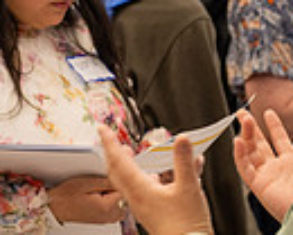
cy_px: 28
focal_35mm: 164
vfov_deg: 9.4
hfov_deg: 11.6
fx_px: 1422
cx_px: -39
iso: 500
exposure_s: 1/125
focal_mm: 35
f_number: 2.8
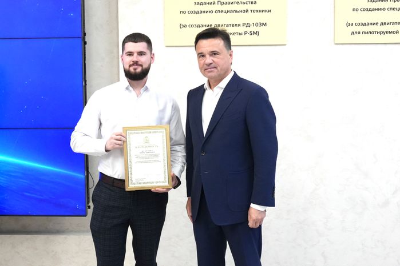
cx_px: 200
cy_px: 133
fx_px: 600
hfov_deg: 36.9
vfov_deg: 25.1
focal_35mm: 54
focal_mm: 36
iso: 3200
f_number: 5.6
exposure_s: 1/160
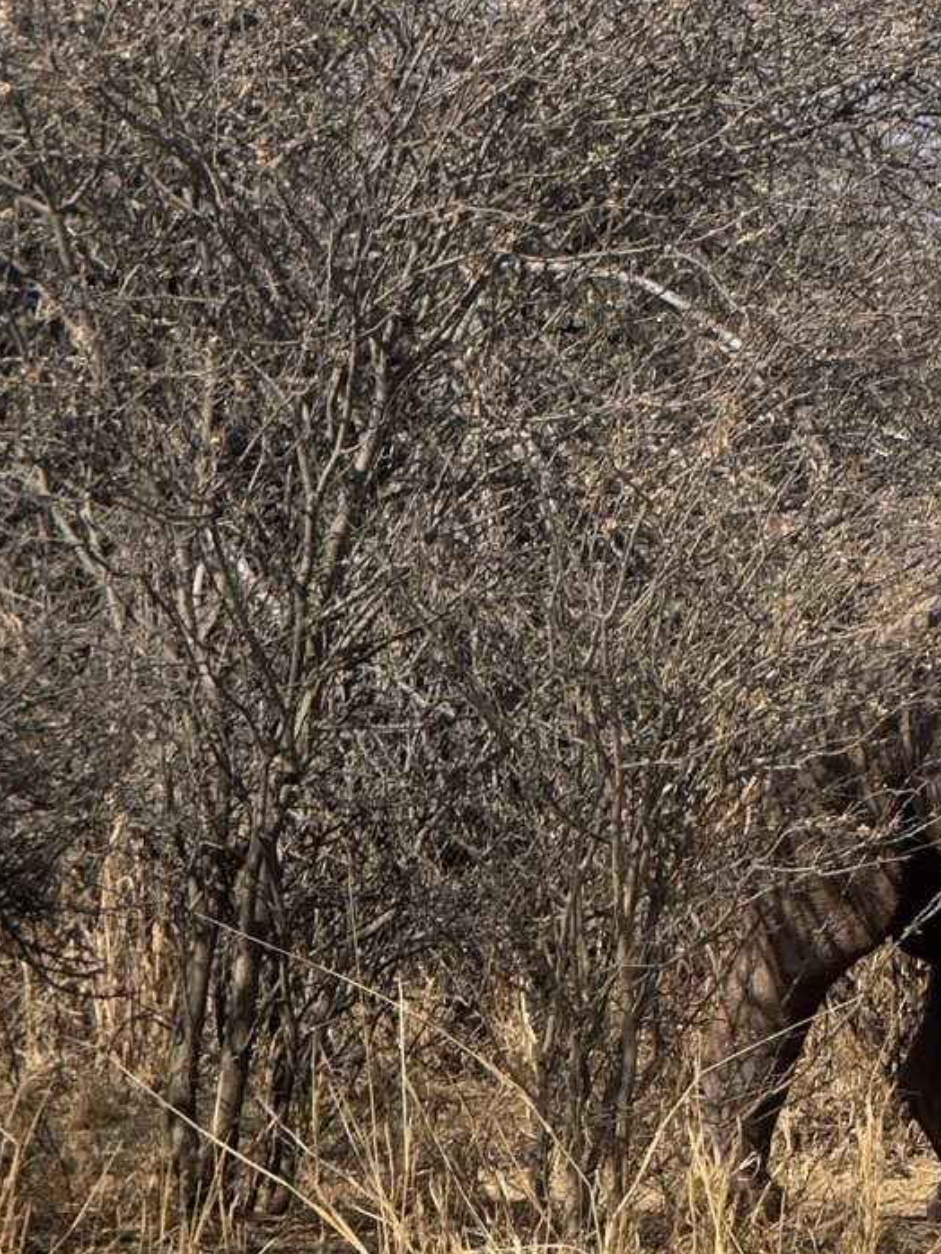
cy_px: 771
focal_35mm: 352
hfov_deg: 4.2
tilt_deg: -1.7
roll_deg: -0.8
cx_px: 1313
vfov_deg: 5.6
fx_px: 12751
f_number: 2.8
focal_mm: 15.66
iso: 50
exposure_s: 1/1481
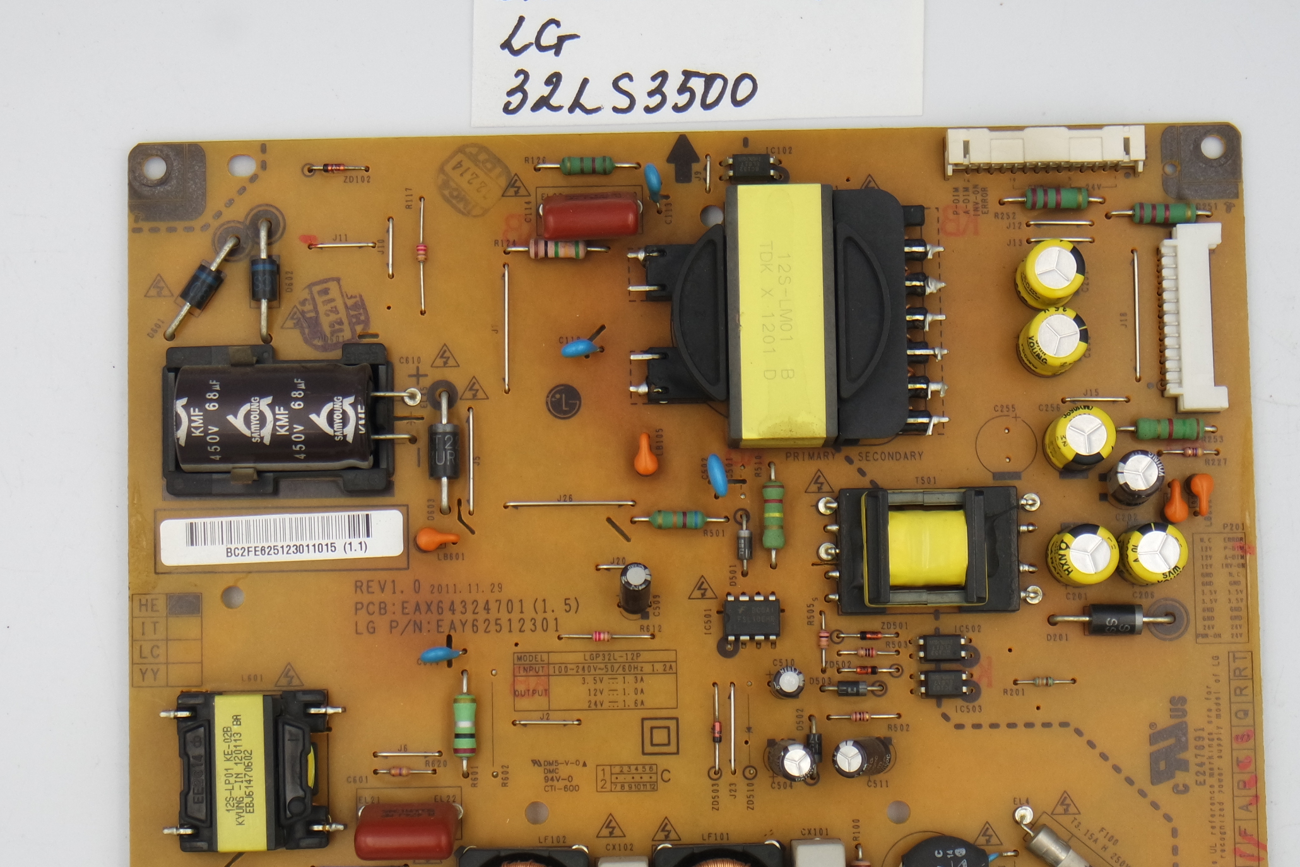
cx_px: 678
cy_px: 510
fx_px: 2817
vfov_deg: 17.5
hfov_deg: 26.0
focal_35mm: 78
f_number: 5
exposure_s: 1/125
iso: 160
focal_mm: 20
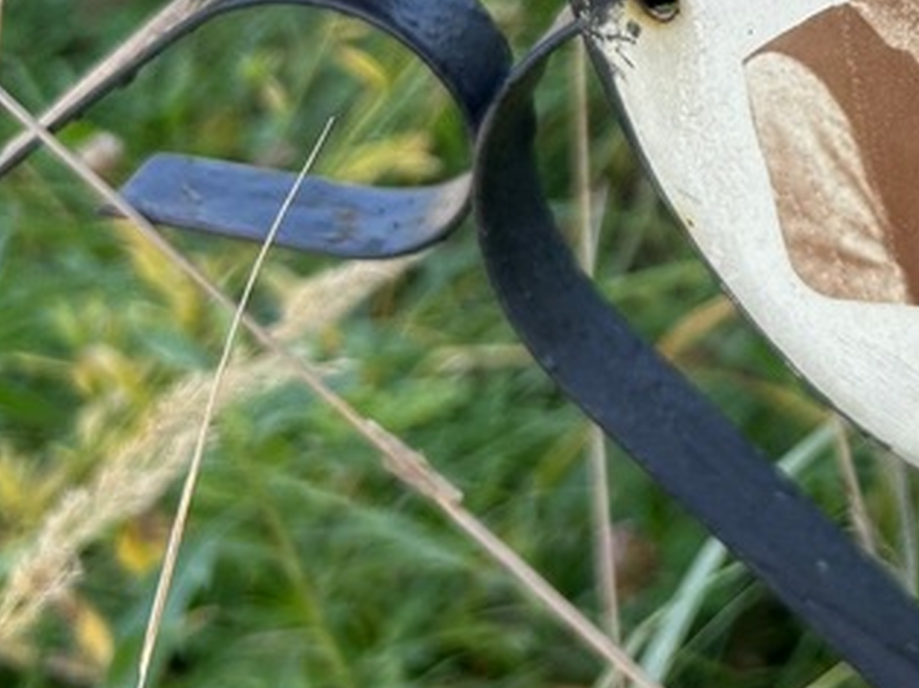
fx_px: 1752
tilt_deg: -33.9
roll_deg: +6.8
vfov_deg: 21.5
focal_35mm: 66
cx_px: 1001
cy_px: 17
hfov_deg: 27.1
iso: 50
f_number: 1.5
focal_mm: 5.7
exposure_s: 1/909
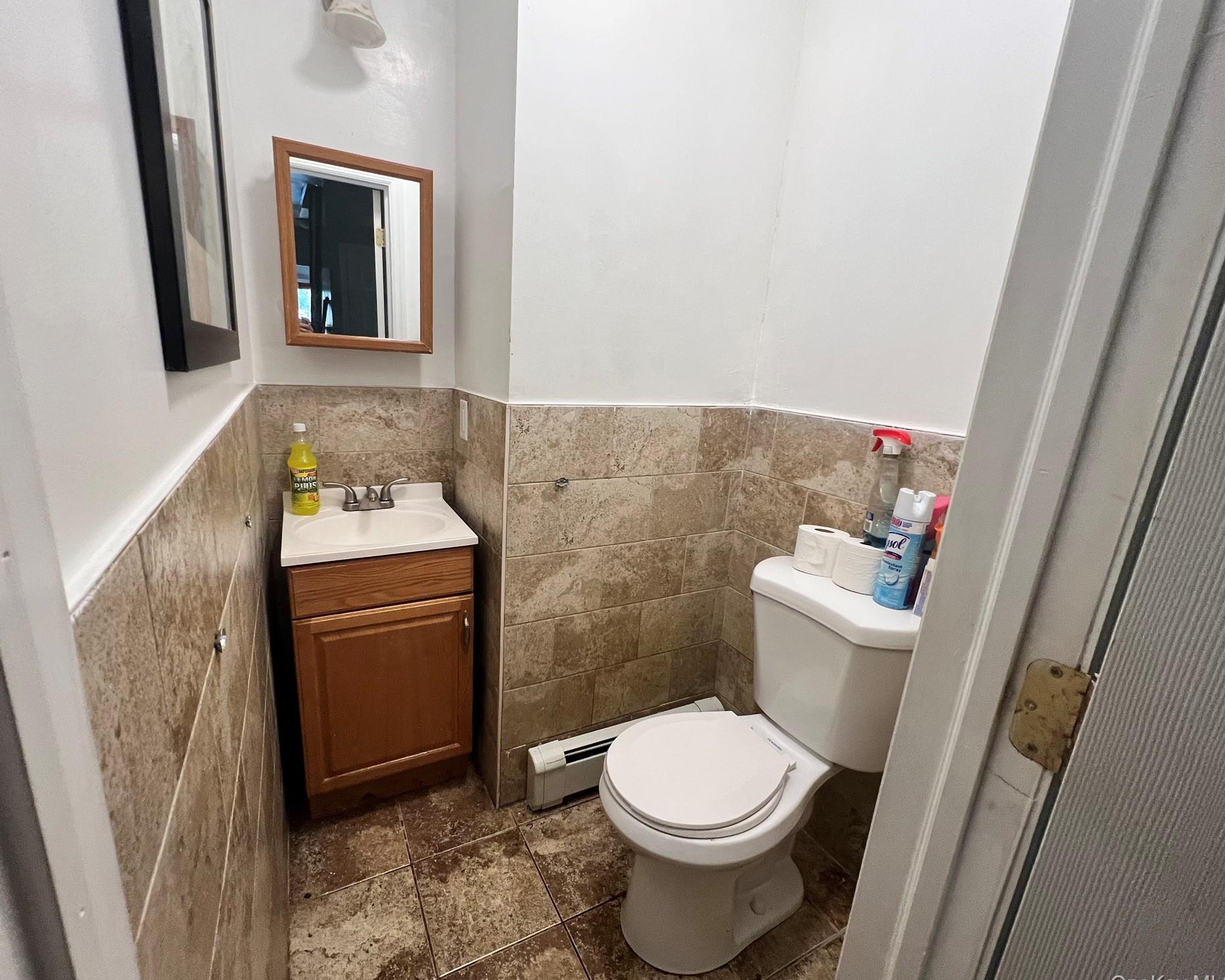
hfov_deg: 100.5
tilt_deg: -15.0
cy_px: 492
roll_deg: -3.7
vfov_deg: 88.0
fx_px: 508
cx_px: 569
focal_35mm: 14
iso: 200
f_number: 1.8
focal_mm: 1.57
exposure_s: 1/120
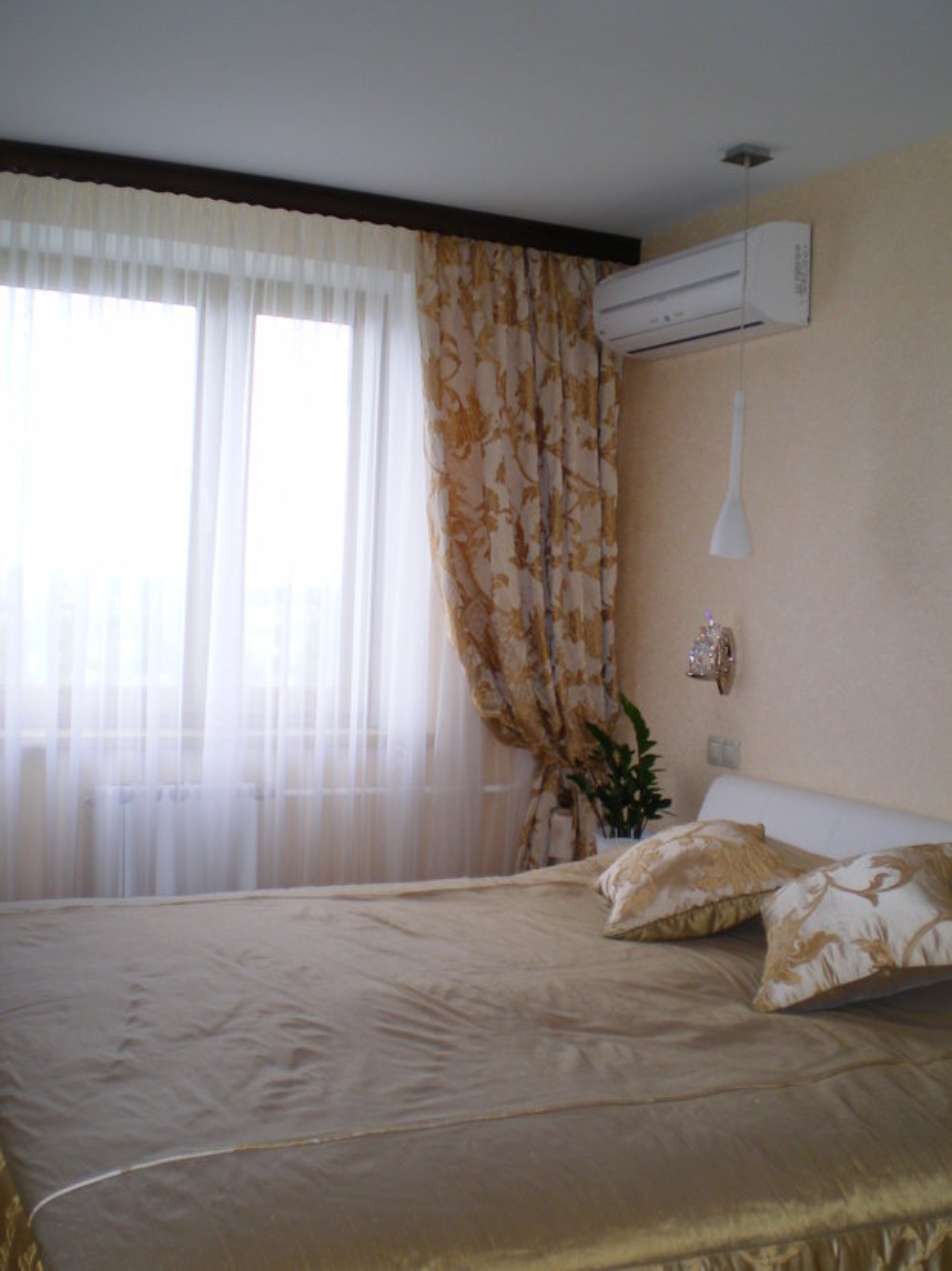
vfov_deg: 49.0
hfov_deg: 37.7
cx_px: 476
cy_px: 636
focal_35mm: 38
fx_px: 1394
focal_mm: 6.3
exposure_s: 1/40
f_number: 3.1
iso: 80
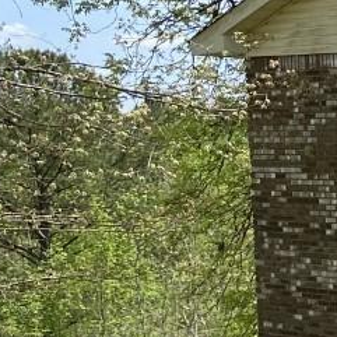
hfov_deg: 10.8
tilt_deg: -2.8
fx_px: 1410
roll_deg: -0.6
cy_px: 301
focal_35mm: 128
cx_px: 896
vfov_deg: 13.5
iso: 32
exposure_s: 1/1727
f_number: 1.8
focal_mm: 4.25
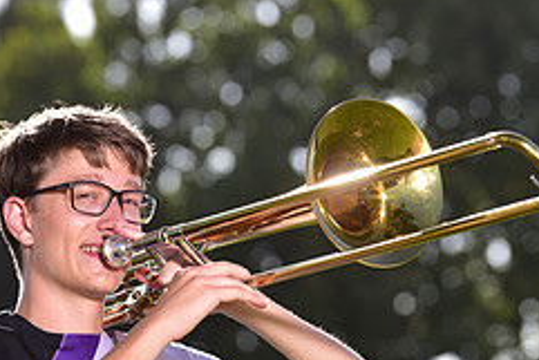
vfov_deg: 3.8
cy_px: 463
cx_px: 171
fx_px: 5408
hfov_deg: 5.7
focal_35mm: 361
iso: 80
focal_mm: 150
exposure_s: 1/250
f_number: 5
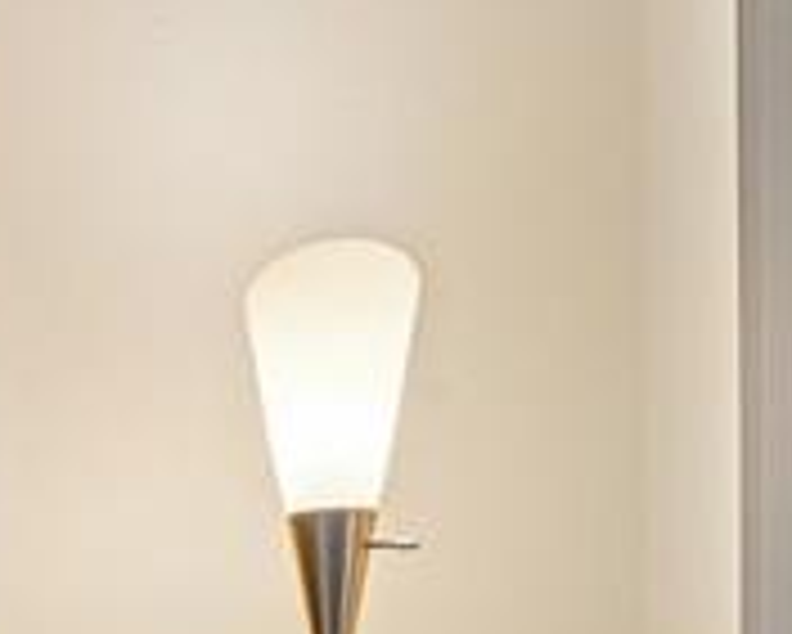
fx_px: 3846
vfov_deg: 9.0
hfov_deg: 9.9
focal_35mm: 164
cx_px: -1287
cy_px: 1147
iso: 400
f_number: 11
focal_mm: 30
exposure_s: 1/3.33
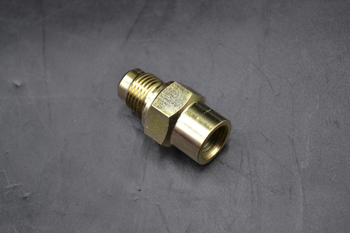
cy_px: 116
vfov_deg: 16.6
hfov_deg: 24.6
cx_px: 175
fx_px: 802
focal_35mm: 82
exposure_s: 1/40
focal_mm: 55
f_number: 5.6
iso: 400
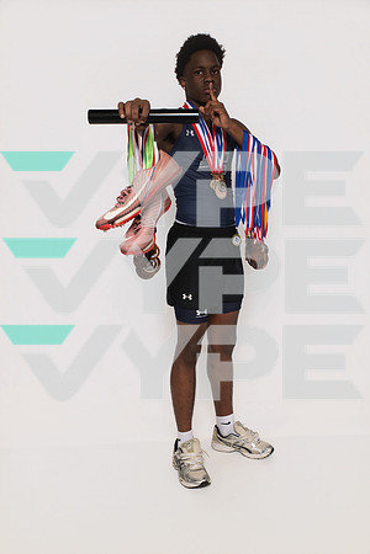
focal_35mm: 34
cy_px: 277
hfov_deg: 38.9
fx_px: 524
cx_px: 185
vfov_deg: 55.8
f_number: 8
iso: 640
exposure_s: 1/320
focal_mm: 34
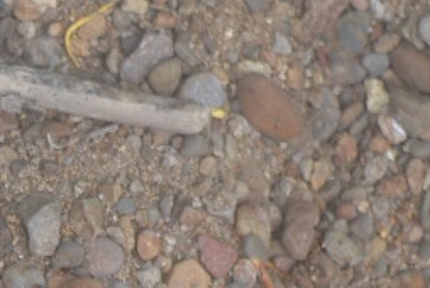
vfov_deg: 4.0
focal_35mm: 336
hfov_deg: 6.0
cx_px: -298
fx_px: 4018
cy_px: 605
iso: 100
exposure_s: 1/160
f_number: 7.1
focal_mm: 38
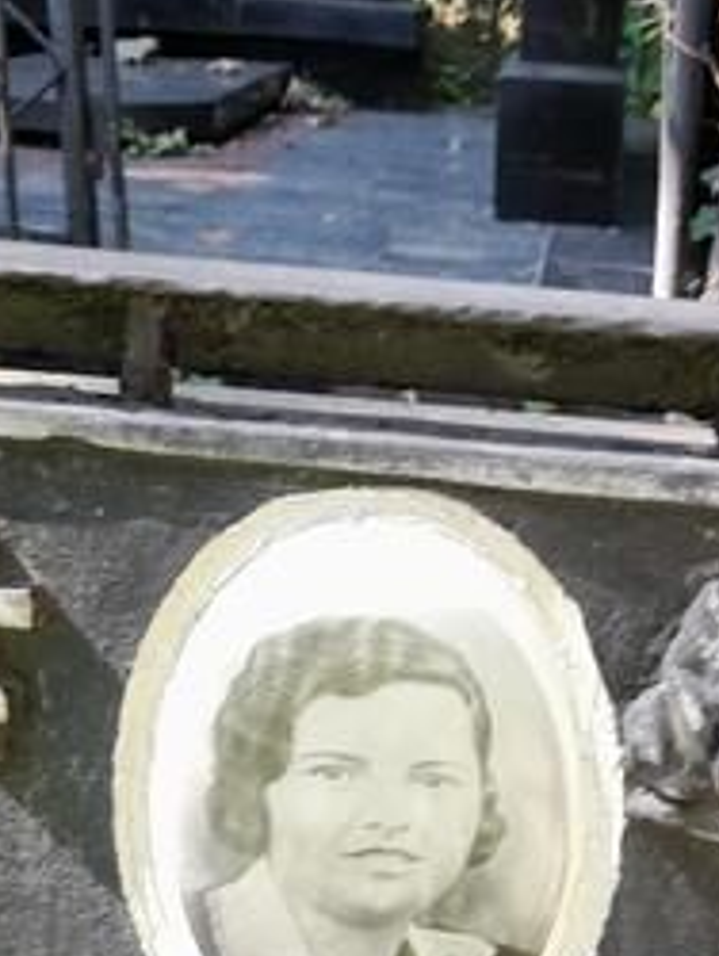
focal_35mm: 60
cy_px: 868
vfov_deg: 30.7
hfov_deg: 24.1
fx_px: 1659
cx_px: 566
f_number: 2
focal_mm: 4.6
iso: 20
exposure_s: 1/50
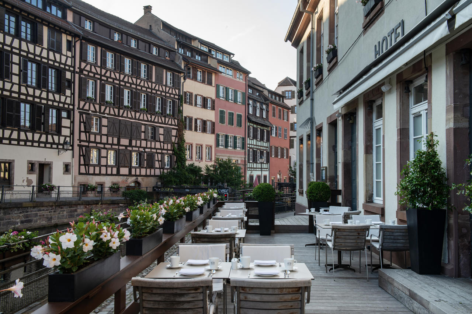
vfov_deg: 37.8
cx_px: 236
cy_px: 157
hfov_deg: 54.4
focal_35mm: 35
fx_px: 459
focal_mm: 35
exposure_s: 1/20
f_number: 16
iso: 160
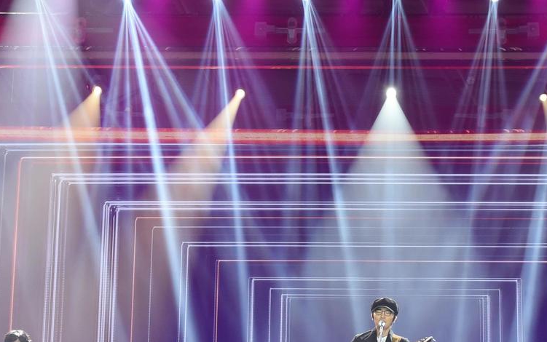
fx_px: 1133
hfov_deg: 26.9
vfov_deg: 16.8
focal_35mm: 76
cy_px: 345
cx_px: 375
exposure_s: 1/125
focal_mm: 28
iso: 1600
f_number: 4
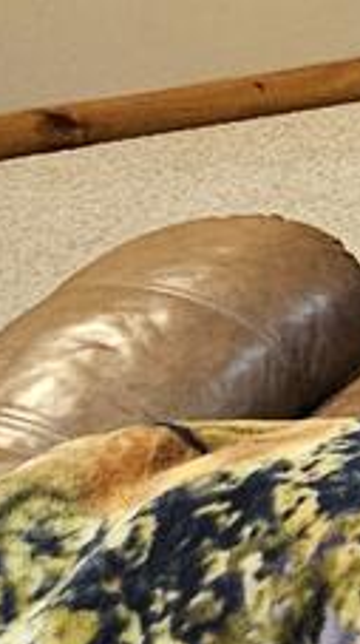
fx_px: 1534
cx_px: 1210
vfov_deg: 20.7
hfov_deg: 9.3
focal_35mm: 90
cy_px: -287
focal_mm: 2.2
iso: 640
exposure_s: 1/24
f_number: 2.2
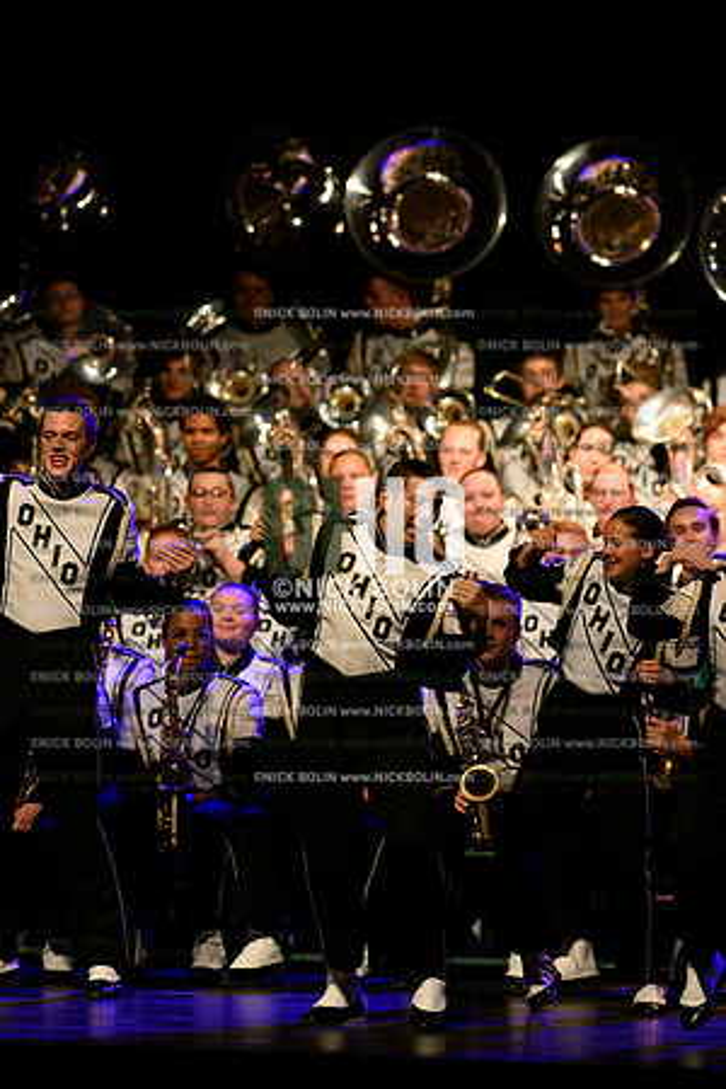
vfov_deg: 6.9
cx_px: 363
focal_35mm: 300
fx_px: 9074
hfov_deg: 4.6
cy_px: 544
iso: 6400
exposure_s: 1/500
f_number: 4
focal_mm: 300
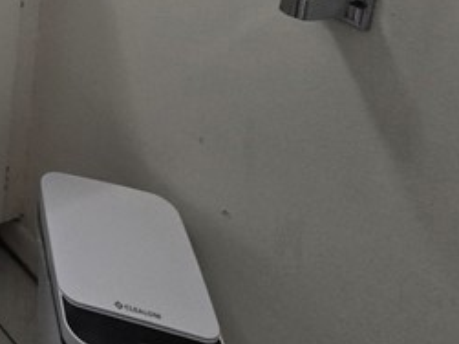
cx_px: -386
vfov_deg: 19.7
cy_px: -285
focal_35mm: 53
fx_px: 702
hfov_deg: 21.5
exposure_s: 1/60
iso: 50
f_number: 2.2
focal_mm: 2.2
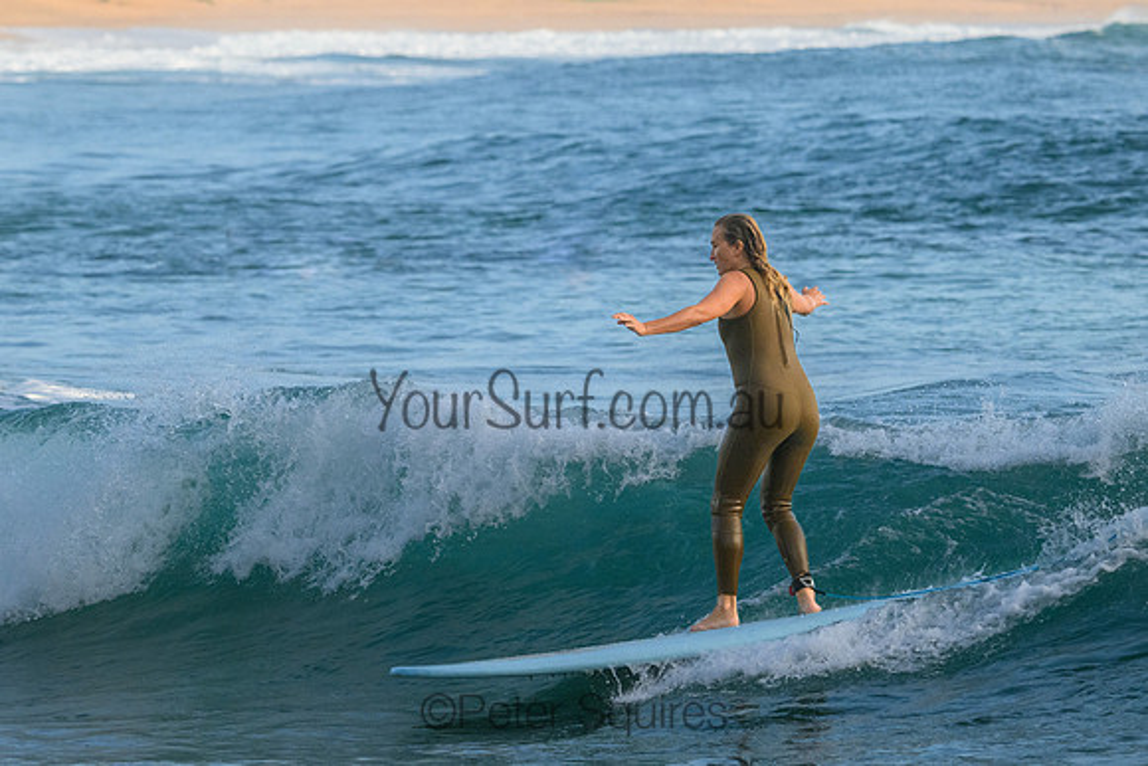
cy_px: 356
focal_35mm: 374
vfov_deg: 3.7
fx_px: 11940
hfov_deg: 5.5
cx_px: 595
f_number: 11
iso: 4000
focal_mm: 350
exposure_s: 1/2000
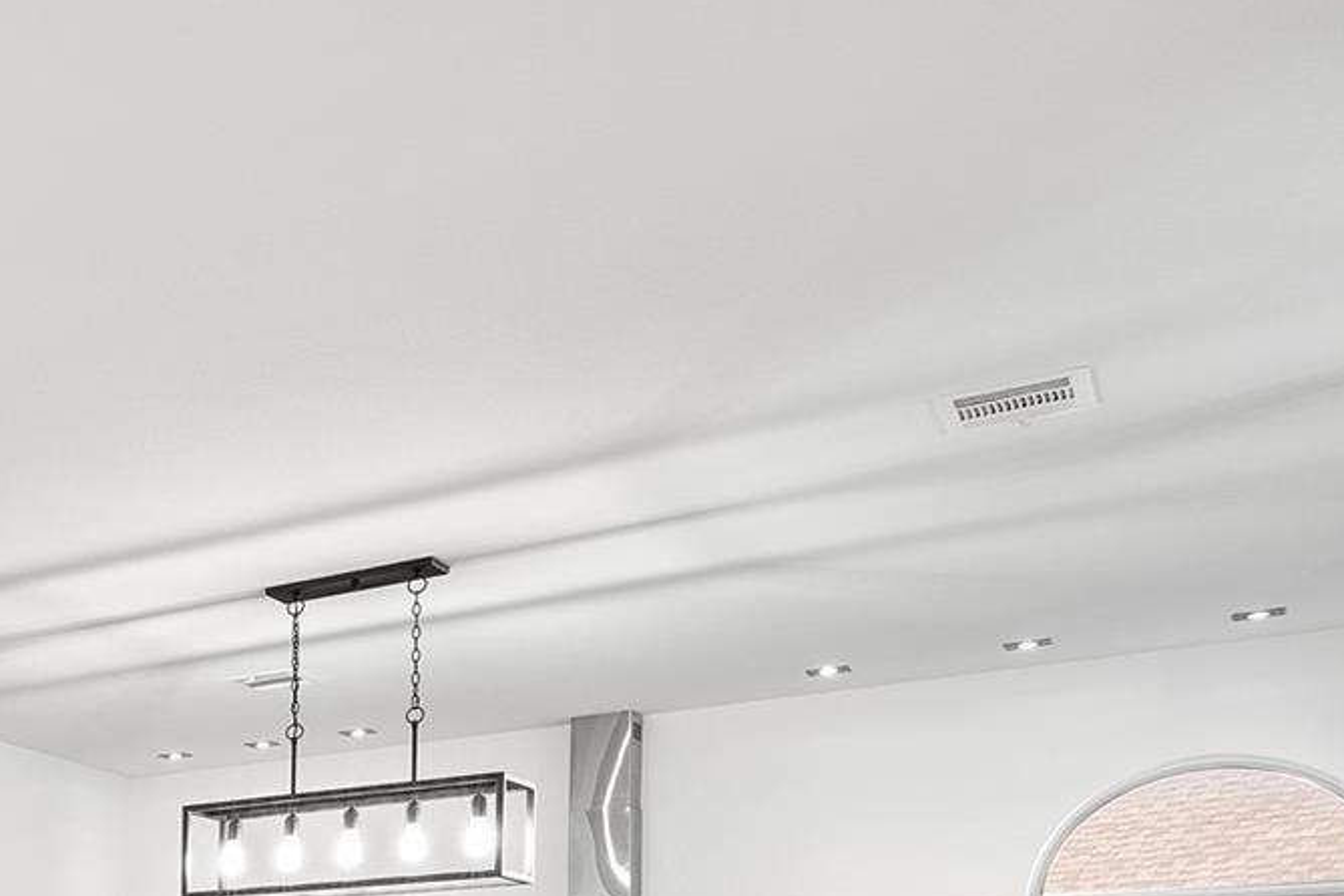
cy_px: 1122
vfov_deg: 24.5
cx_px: -627
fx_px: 1829
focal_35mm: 49
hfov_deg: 28.2
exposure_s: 1/4
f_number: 10
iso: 250
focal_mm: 16
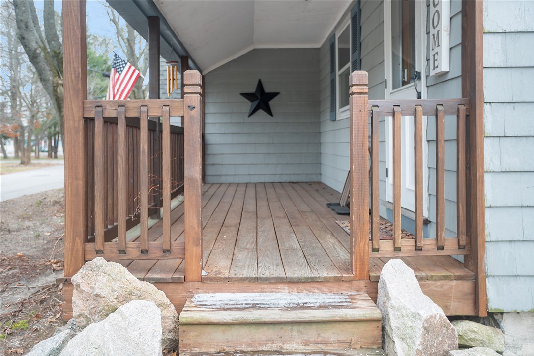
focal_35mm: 29
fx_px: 430
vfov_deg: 45.0
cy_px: 178
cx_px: 267
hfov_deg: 63.7
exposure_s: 1/15
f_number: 3.2
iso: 100
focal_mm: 29
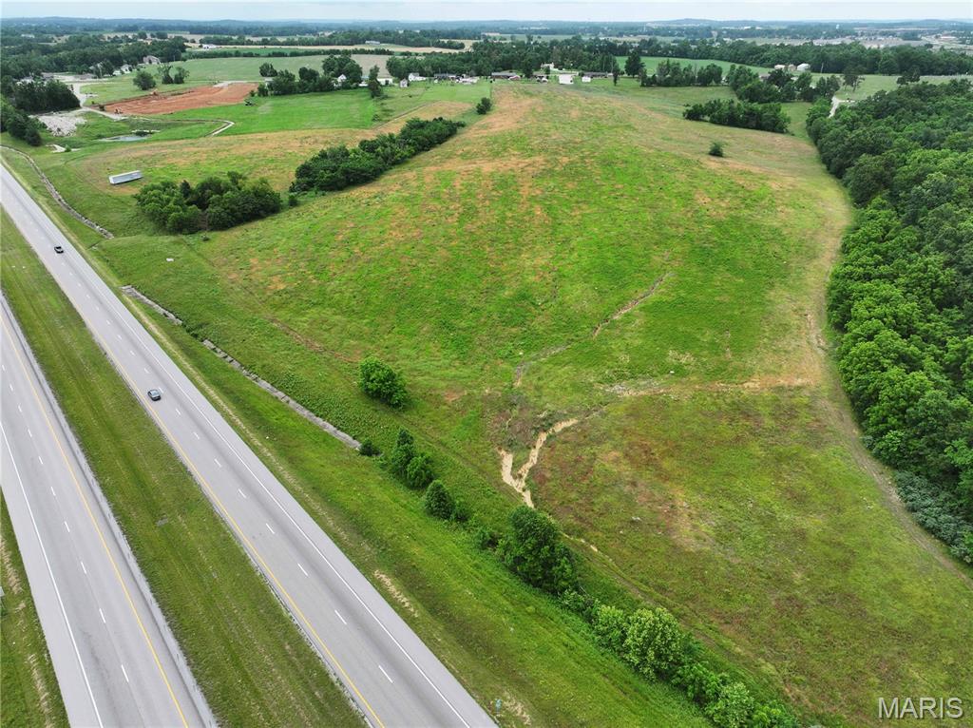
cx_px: 486
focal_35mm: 24
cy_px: 364
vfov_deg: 56.7
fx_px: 674
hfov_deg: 71.6
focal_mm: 12.29
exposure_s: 1/1000
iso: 120
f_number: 2.8
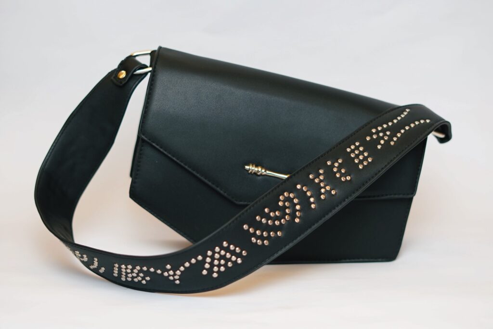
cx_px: 246
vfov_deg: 18.2
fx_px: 1028
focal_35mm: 75
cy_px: 164
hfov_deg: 27.0
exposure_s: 1/160
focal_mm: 50
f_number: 2.2
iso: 500
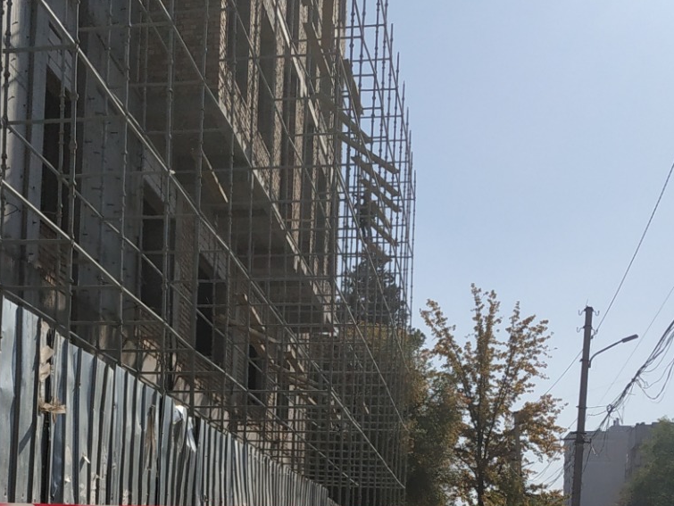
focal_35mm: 61
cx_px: 162
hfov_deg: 31.1
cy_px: 539
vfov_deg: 22.8
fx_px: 1188
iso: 125
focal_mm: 3.94
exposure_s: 1/4724
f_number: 1.9
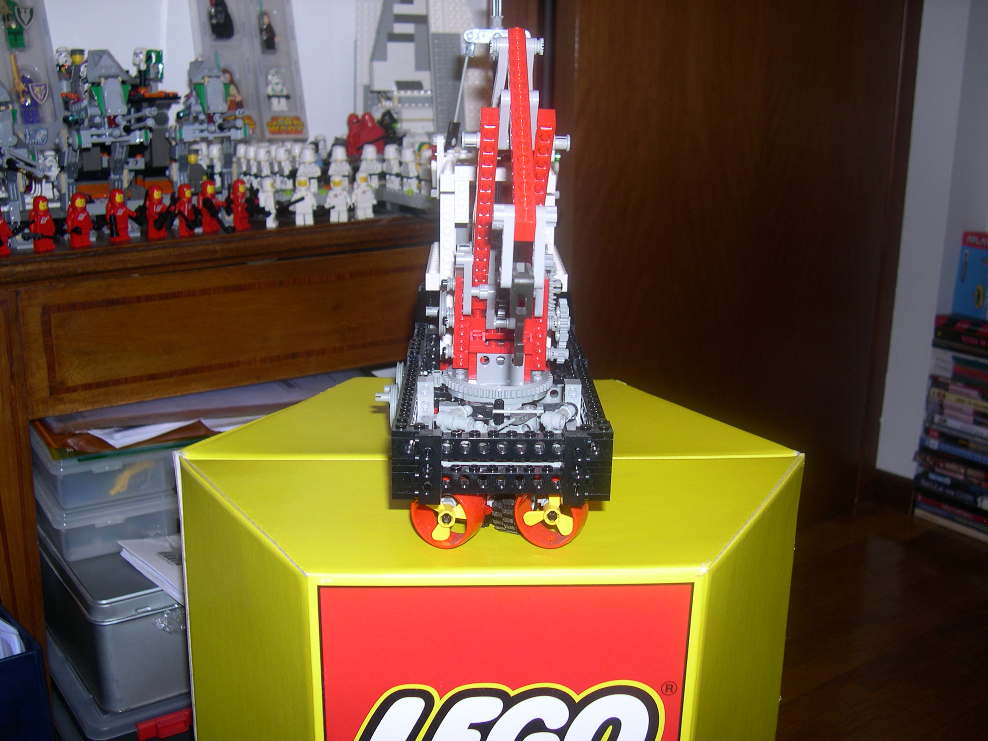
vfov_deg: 37.7
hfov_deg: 49.0
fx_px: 1085
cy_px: 370
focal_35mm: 38
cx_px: 494
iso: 100
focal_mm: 8
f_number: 2.8
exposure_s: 1/60
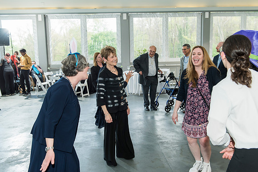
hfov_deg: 57.0
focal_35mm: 33
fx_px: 238
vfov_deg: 39.8
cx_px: 126
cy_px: 86
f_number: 4
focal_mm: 32
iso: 640
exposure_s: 1/160
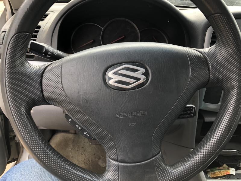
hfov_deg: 63.4
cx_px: 120
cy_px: 90
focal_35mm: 28
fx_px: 195
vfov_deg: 49.7
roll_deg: -4.3
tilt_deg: -28.9
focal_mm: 3.99
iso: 50
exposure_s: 1/120
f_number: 1.8
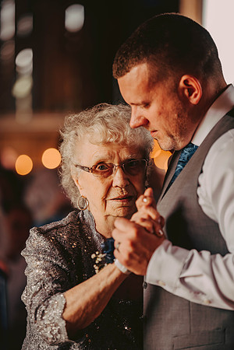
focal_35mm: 170
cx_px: 117
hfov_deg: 8.1
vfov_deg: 12.1
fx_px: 1657
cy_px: 175
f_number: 2.8
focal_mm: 170
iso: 1000
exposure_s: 1/200
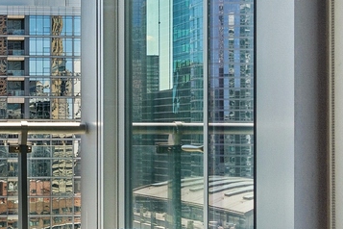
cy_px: 106
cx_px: -129
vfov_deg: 17.7
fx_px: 734
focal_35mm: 77
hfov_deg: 22.8
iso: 200
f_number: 8
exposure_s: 1/60
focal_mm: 17
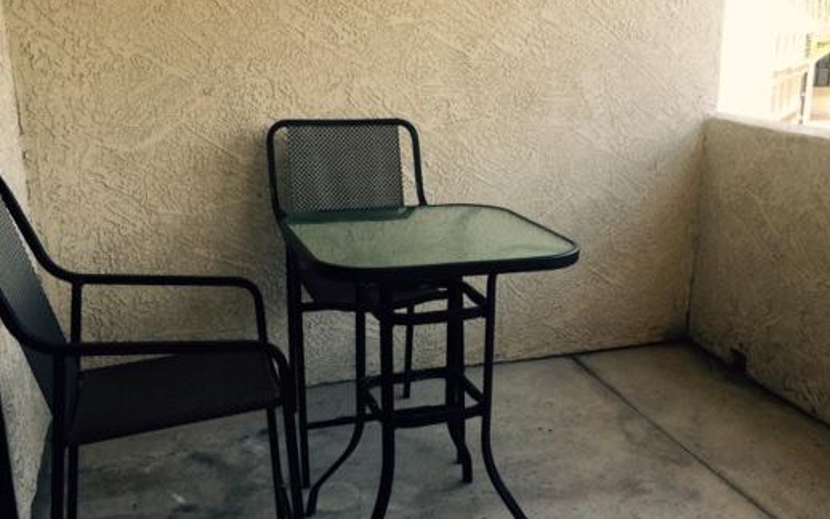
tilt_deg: -17.0
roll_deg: +0.0
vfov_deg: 33.6
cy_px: 250
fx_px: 860
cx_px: 500
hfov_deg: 51.2
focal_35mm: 38
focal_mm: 4.15
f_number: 2.2
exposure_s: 1/249
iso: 32
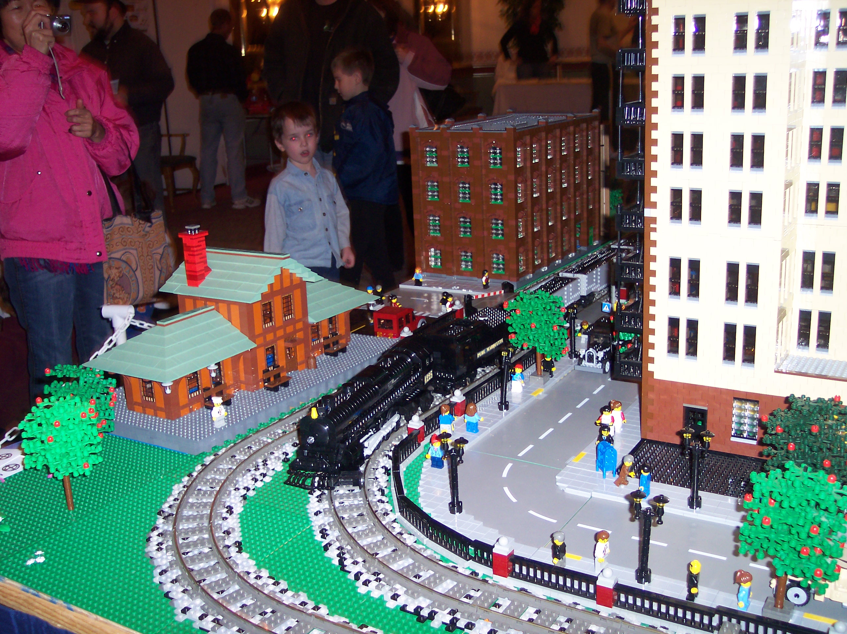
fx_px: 929
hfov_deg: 49.0
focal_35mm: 38
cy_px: 317
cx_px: 424
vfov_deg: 37.7
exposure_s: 1/30
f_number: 2.8
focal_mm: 8
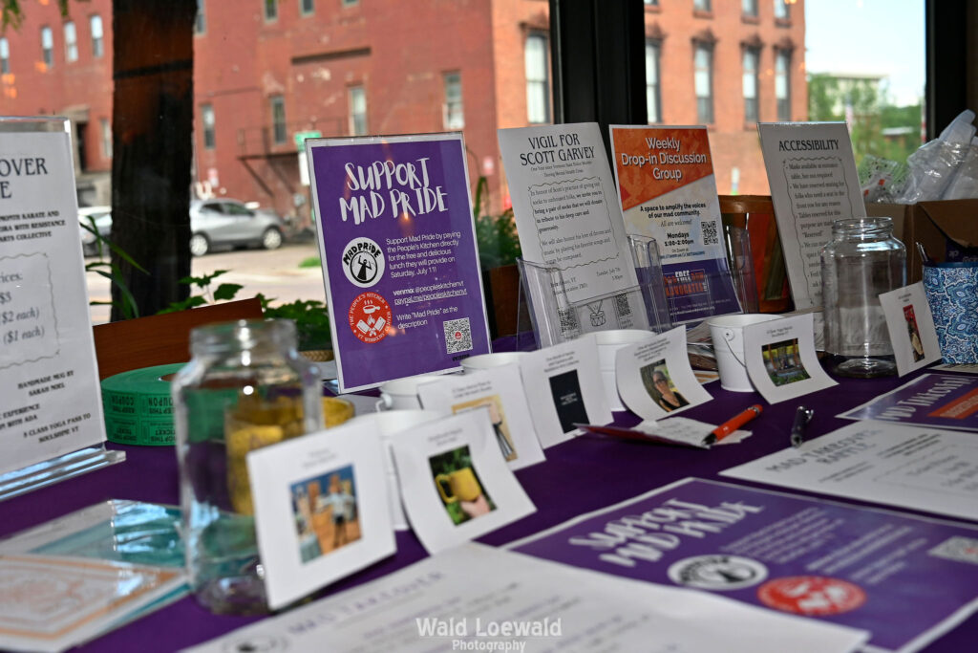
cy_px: 326
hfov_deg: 46.4
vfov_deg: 31.9
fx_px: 1141
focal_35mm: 42
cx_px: 489
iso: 200
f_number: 3.5
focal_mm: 28
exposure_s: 1/100
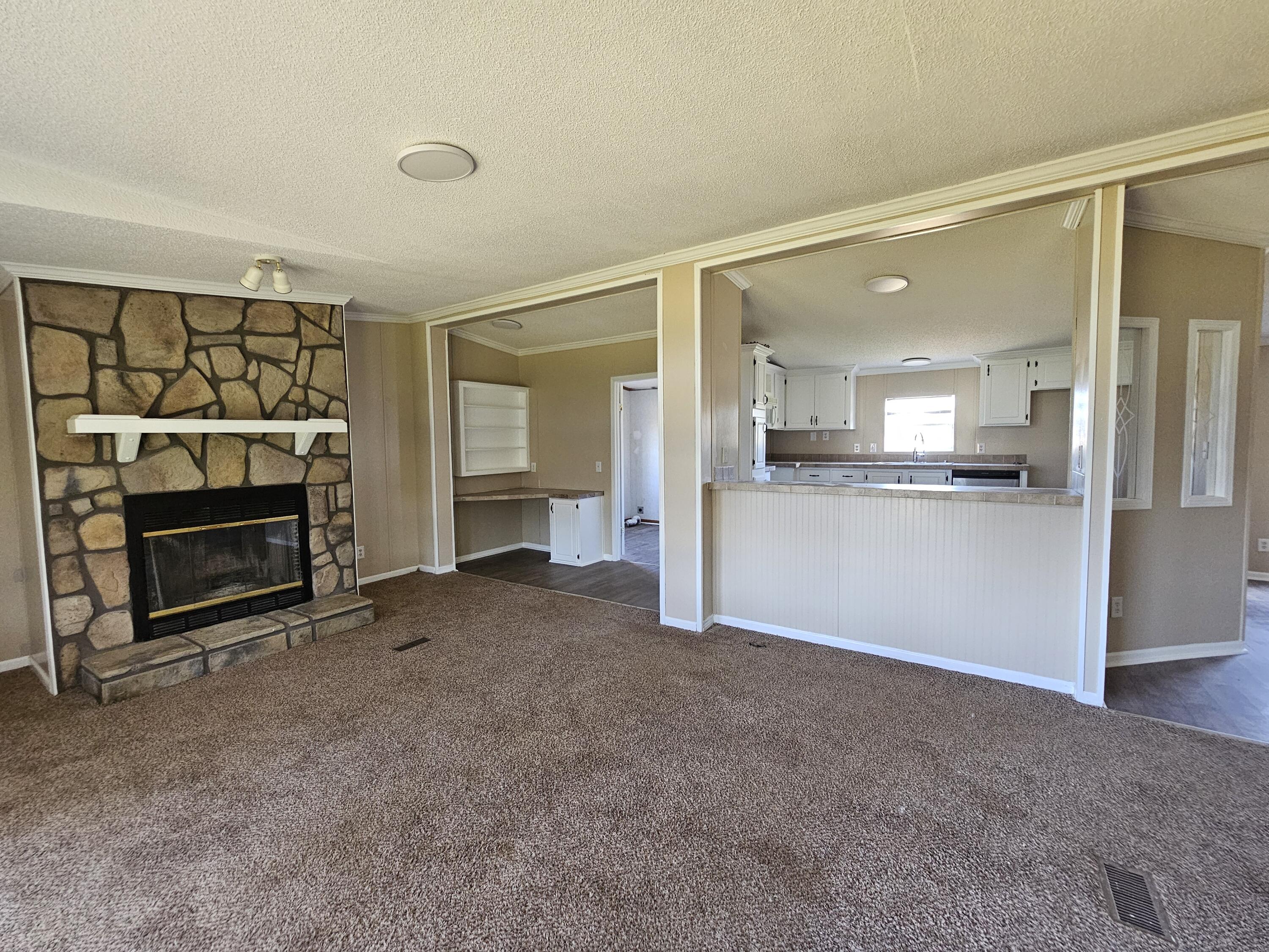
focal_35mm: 13
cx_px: 634
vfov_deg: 89.9
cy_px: 476
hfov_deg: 106.2
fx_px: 477
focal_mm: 2.2
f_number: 2.2
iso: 400
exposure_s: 1/60
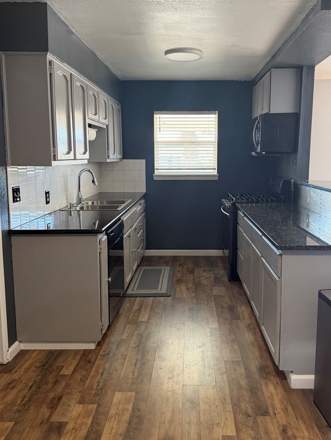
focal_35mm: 29
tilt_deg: -7.4
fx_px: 369
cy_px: 200
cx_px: 187
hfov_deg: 48.1
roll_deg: +0.0
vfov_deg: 61.5
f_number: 1.78
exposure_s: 1/73
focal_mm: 6.76
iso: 200
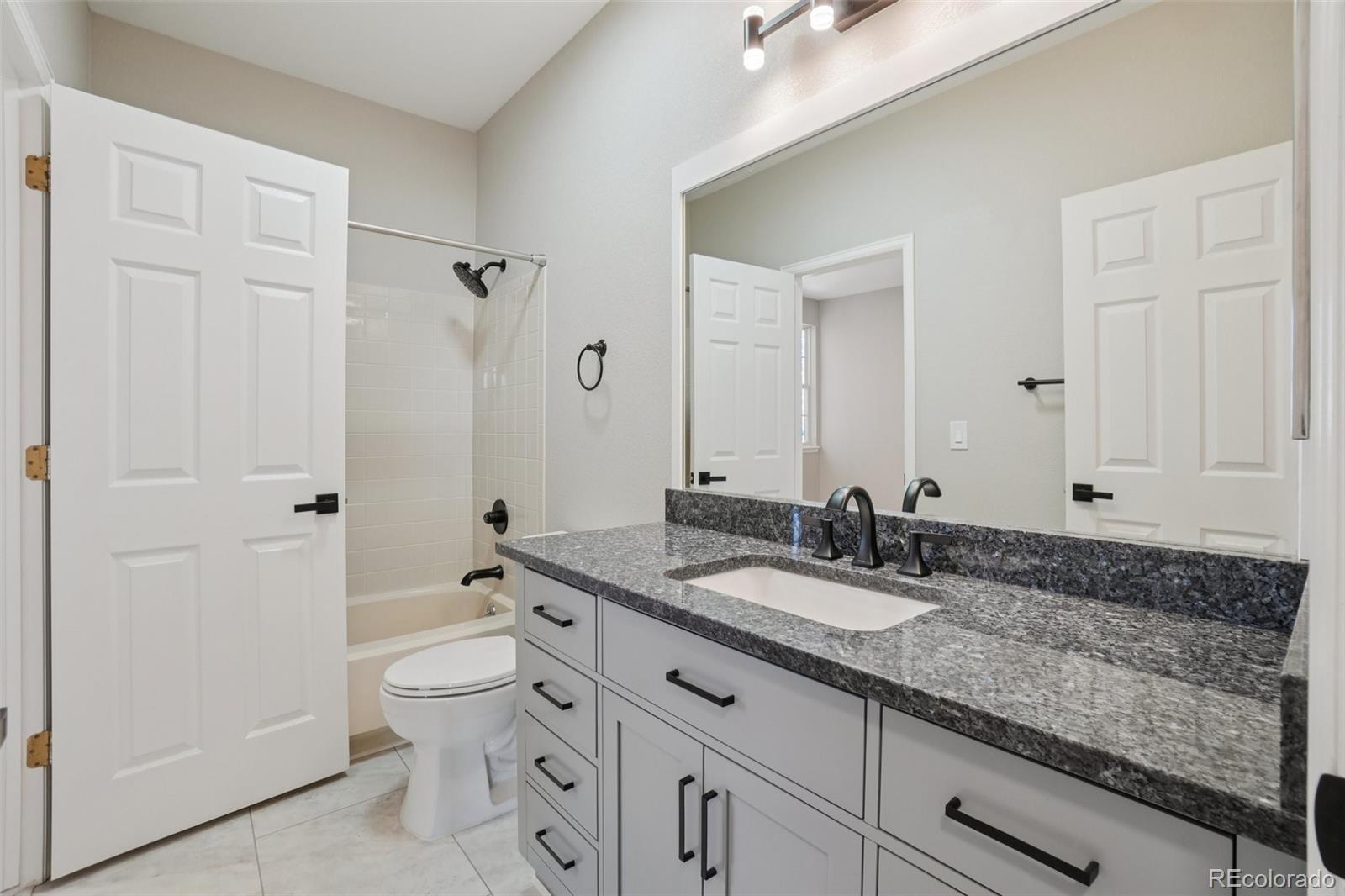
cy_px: 448
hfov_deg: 100.4
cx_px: 672
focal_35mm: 15
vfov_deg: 77.3
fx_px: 560
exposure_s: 1/15
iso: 400
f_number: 8
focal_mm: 10
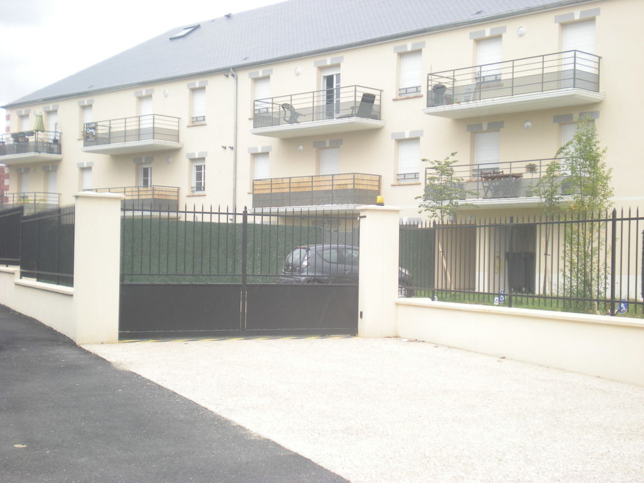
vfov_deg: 26.1
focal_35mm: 56
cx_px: 322
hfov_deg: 34.3
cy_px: 242
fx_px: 1042
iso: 89
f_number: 3.9
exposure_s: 1/166
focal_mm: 9.3
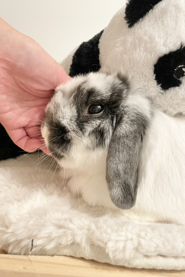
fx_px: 216
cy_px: 137
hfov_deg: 46.4
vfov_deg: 65.5
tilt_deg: -9.6
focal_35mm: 28
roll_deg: -7.9
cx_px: 94
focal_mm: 4.2
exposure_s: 1/60
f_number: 1.6
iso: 160
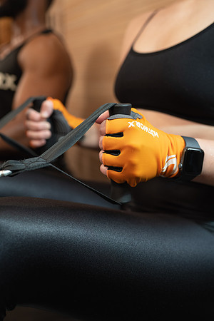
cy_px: 160
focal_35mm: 35
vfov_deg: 54.4
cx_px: 107
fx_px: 312
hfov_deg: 37.9
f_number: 2.8
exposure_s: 1/160
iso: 400
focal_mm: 35
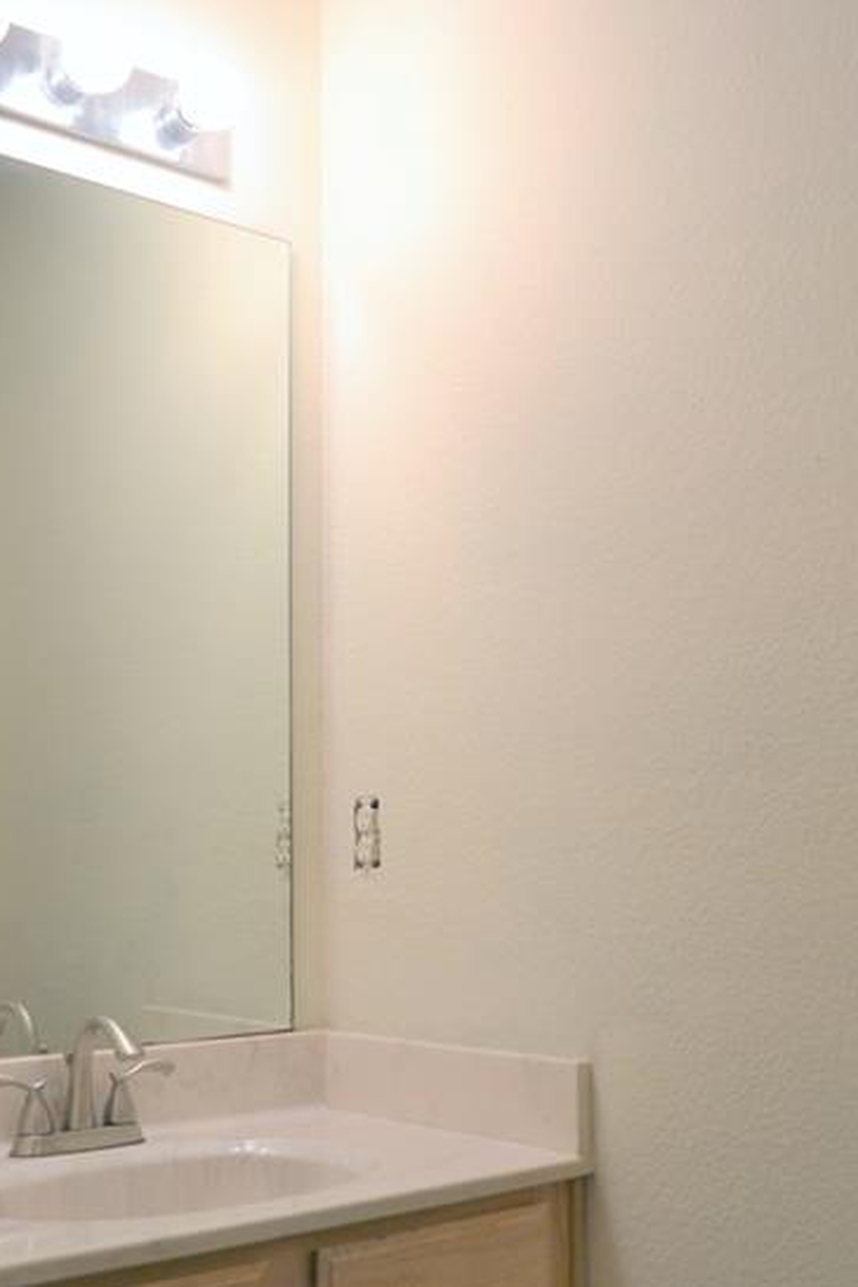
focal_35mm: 38
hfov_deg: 35.0
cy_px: 790
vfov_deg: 50.3
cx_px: 481
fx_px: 1358
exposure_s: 1/60
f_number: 4
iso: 400
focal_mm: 18
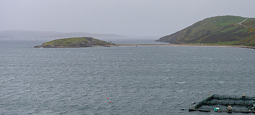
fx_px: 640
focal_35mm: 99
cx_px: 152
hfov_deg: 22.5
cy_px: 48
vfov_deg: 10.2
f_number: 5.6
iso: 250
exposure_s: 1/800
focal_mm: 70
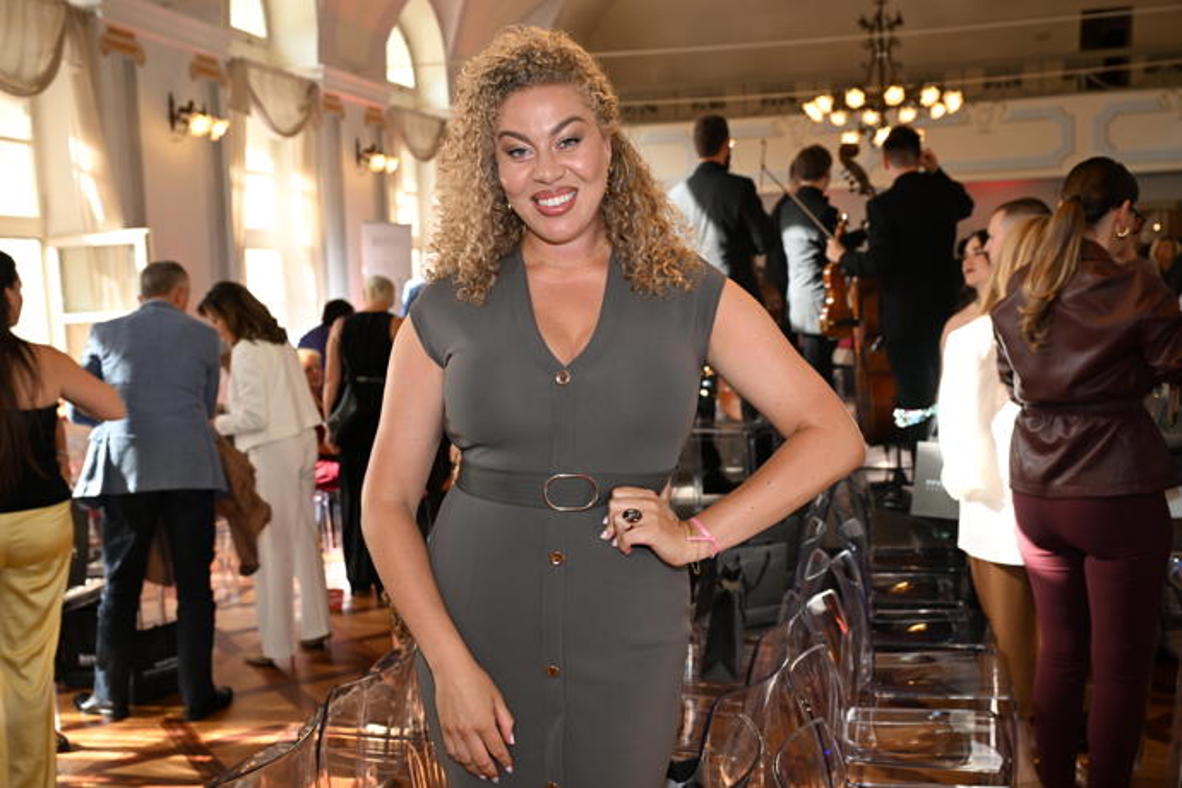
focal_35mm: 38
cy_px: 394
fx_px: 1248
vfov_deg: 35.1
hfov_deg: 50.7
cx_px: 591
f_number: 4.5
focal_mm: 38
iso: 400
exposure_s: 1/125
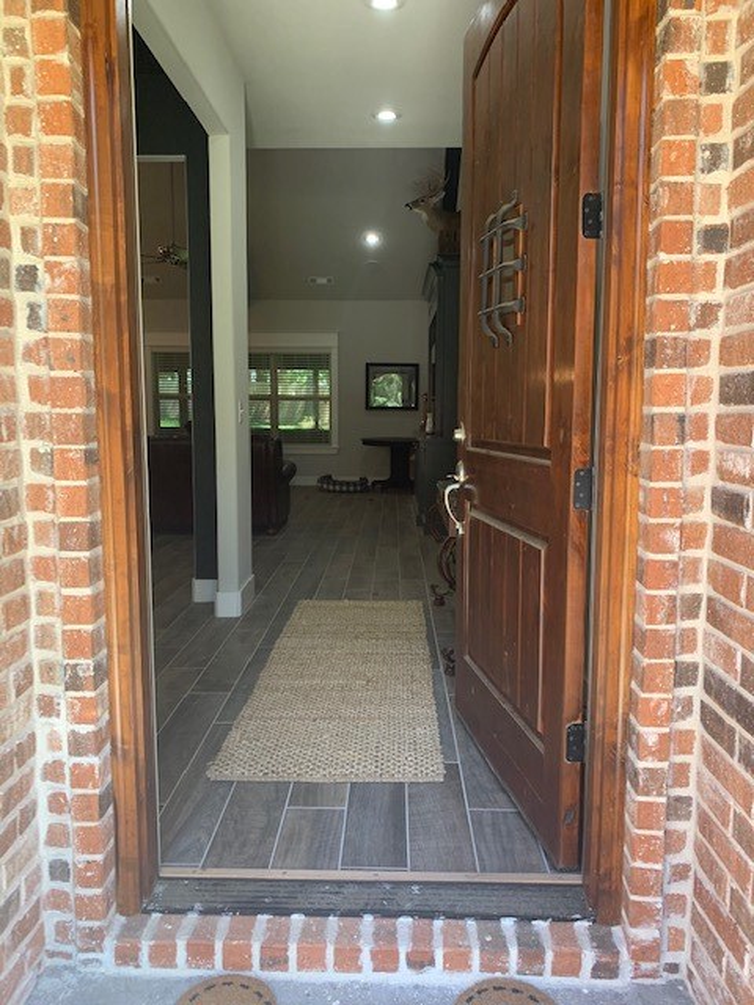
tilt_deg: -5.9
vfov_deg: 67.3
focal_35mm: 26
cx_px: 377
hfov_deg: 53.1
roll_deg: +0.0
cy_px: 502
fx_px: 755
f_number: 1.8
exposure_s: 1/114
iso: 100
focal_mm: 4.25
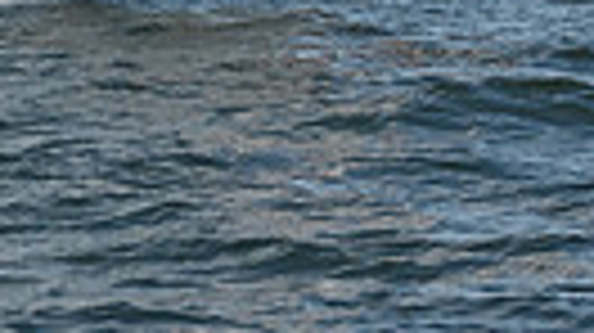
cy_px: -886
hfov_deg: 6.7
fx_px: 5068
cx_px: -65
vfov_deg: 3.6
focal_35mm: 322
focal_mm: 70
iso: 250
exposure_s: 1/1000
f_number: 10
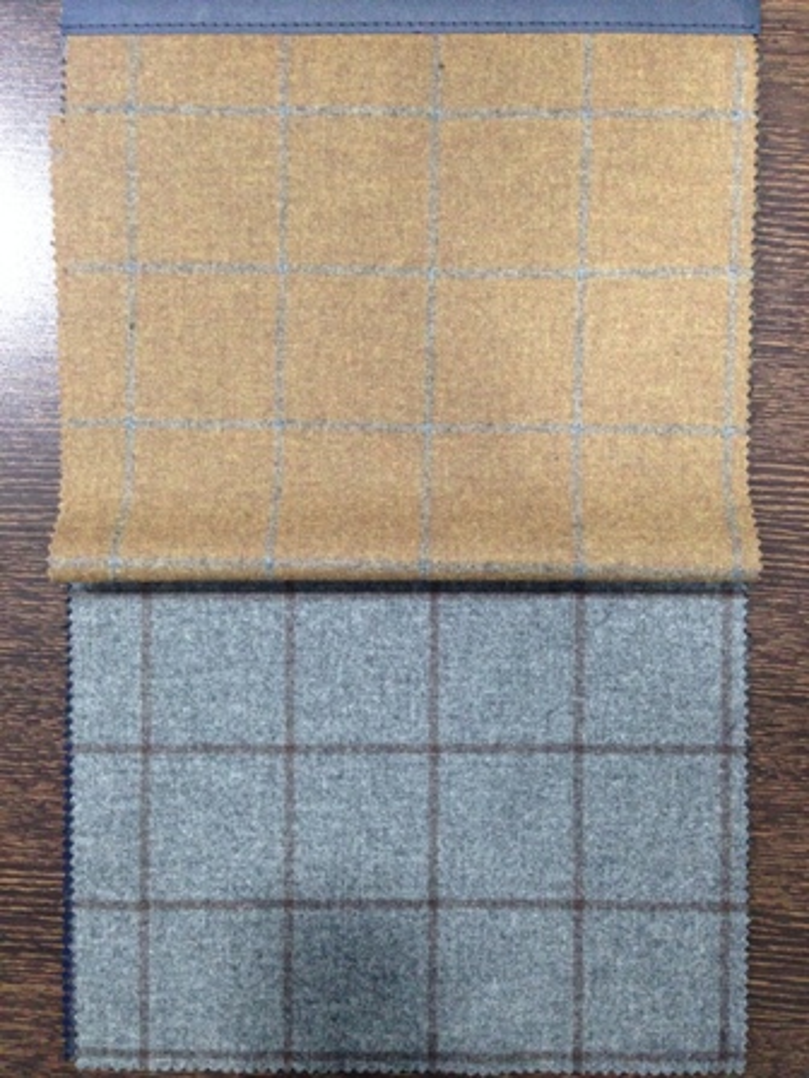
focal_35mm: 33
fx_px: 1028
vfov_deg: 55.4
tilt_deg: -88.9
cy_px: 539
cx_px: 404
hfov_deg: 42.9
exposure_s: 1/20
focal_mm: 4.12
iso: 320
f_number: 2.4
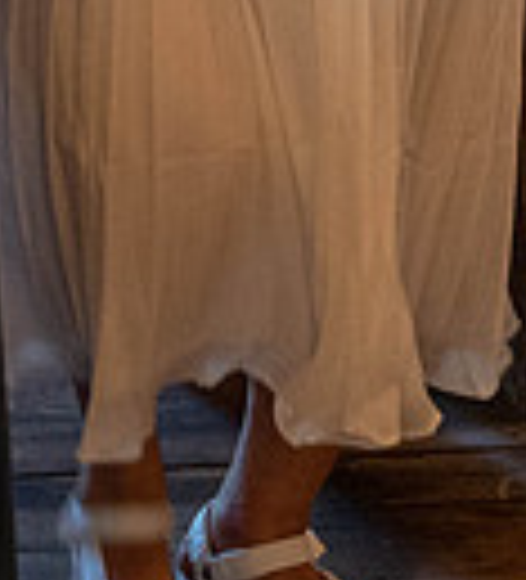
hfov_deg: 9.3
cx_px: 66
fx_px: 3239
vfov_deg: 9.6
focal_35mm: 179
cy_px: -525
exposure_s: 1/125
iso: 3200
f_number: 2.8
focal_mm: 33.5
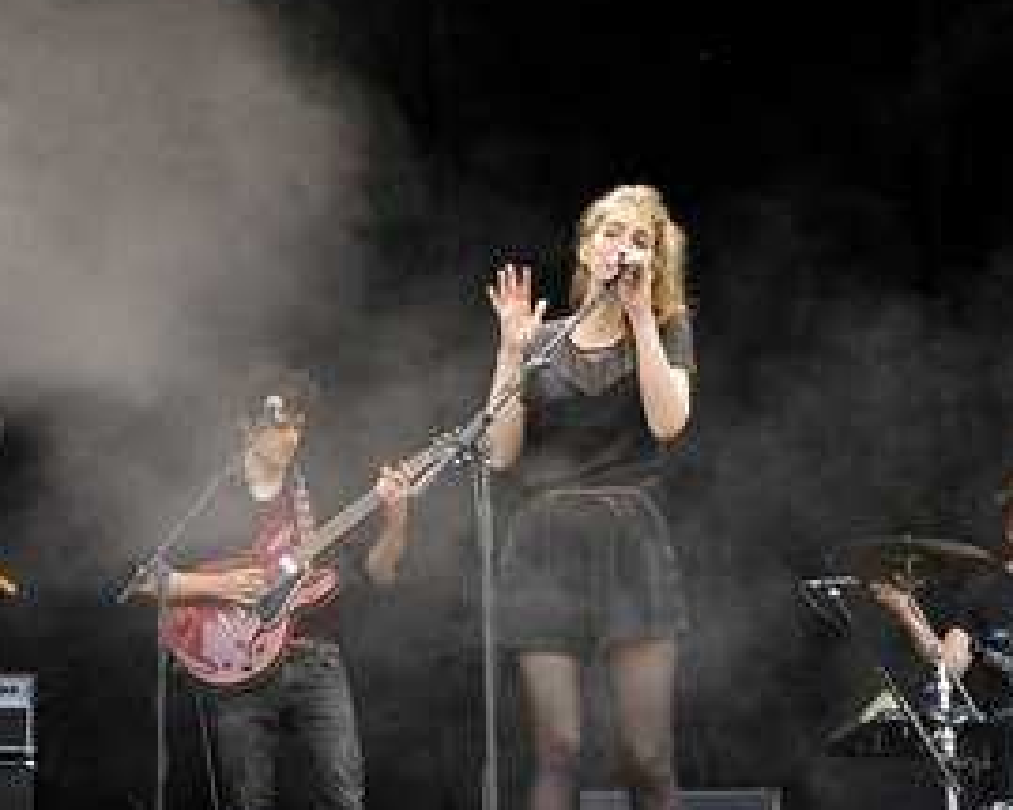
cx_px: 282
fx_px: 1978
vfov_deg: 23.1
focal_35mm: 66
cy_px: 448
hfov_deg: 28.4
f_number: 4.5
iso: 1600
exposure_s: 1/200
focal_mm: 42
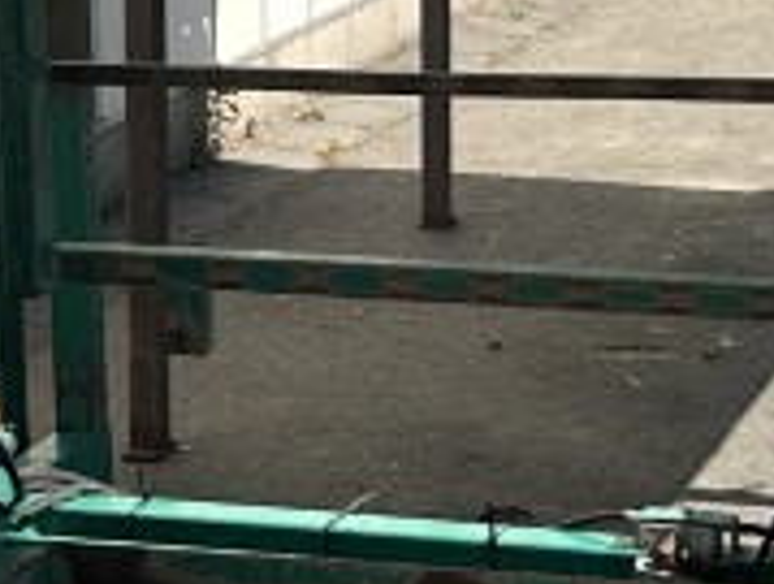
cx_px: 502
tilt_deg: -12.8
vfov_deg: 10.9
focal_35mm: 137
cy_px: 190
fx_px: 3069
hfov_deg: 14.4
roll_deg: +0.2
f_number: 1.78
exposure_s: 1/4016
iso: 80
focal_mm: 6.86
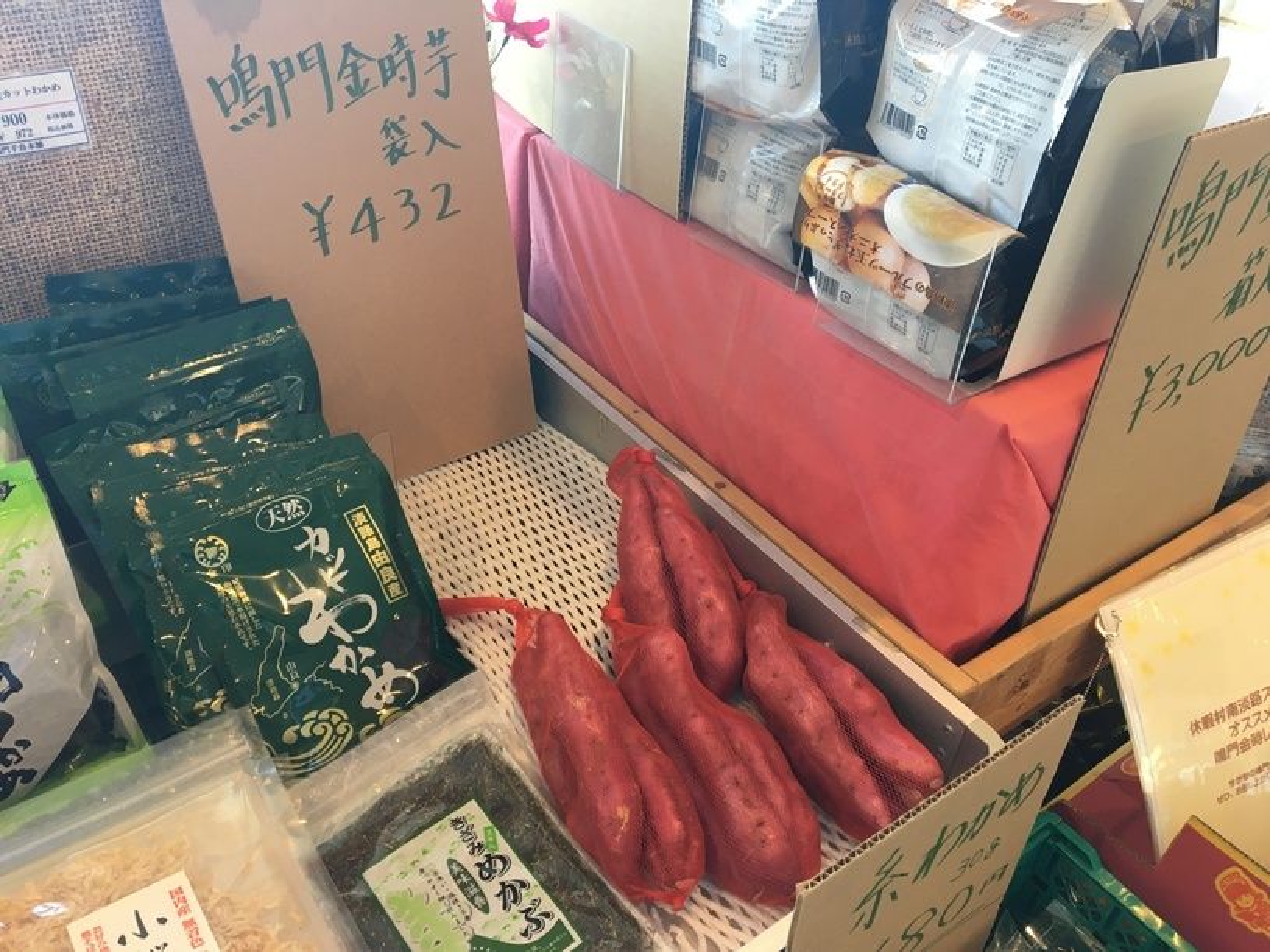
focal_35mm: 29
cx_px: 635
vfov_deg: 48.2
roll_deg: -4.9
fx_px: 1064
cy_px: 476
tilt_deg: -36.8
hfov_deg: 61.7
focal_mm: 4.15
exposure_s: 1/30
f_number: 2.2
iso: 64
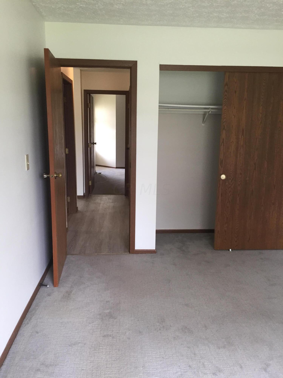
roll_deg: -1.2
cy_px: 189
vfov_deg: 61.7
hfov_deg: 48.2
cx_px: 142
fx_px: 316
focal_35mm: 29
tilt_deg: -12.4
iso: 50
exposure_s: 1/30
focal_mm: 4.15
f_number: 2.2
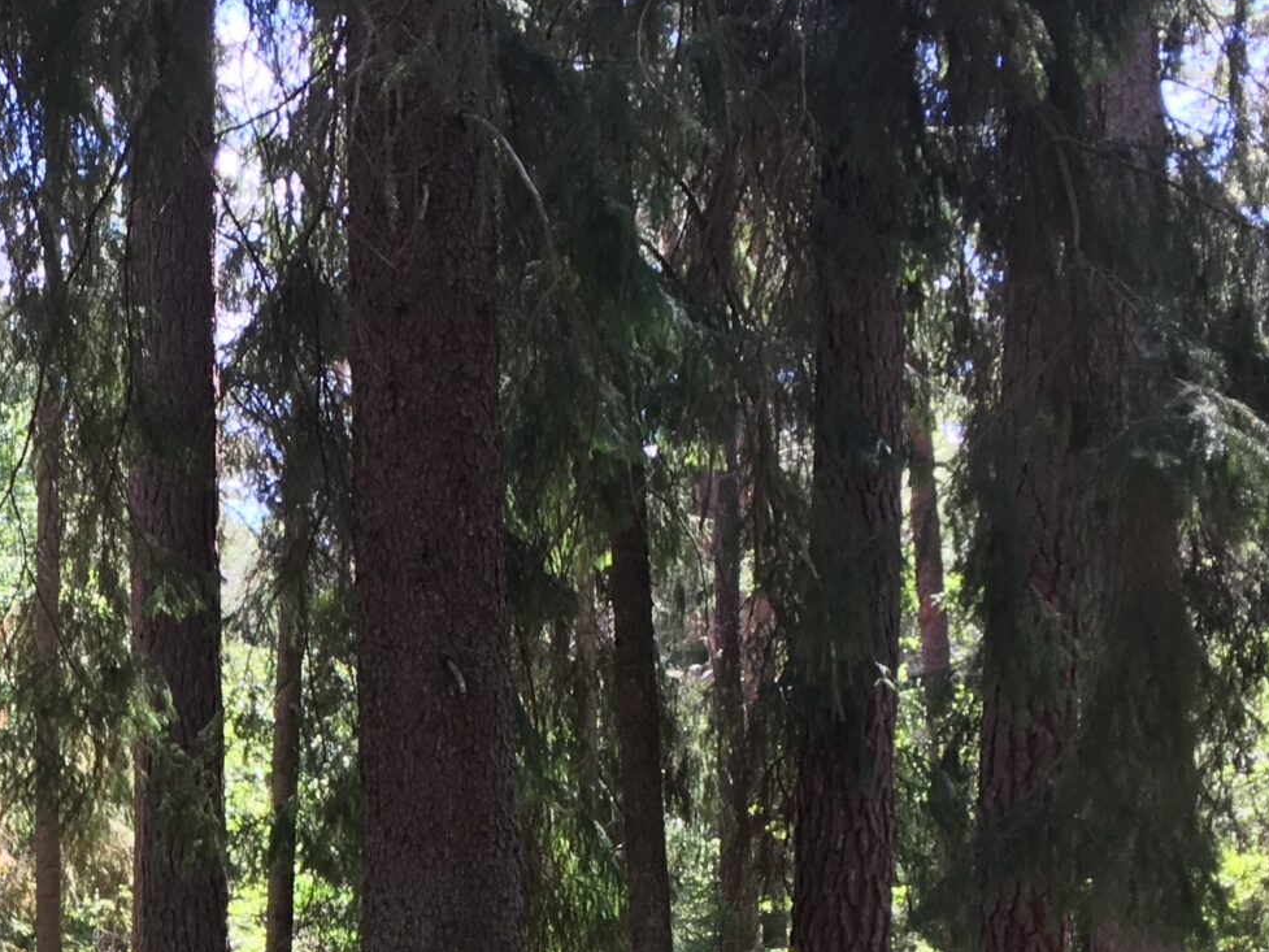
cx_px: -25
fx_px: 2786
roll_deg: +1.2
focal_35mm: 76
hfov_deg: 24.4
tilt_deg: -0.3
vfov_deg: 18.8
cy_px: 965
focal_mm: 4.15
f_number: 2.2
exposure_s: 1/100
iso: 32
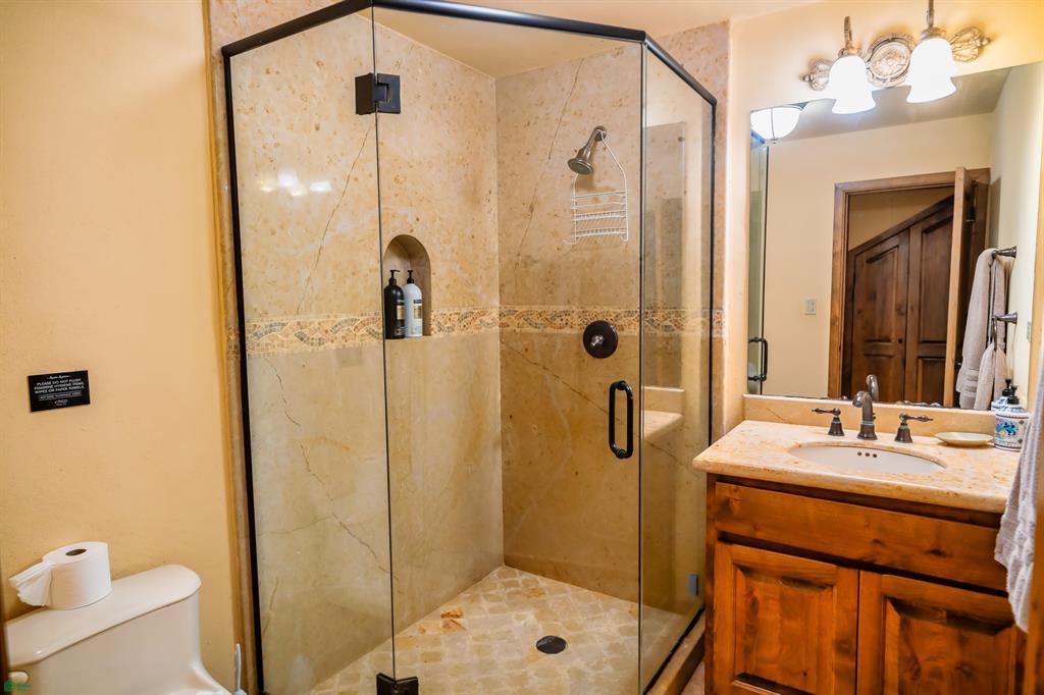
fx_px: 580
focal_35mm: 20
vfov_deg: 61.9
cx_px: 522
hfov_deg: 84.0
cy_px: 348
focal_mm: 20
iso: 640
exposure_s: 1/50
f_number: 3.5
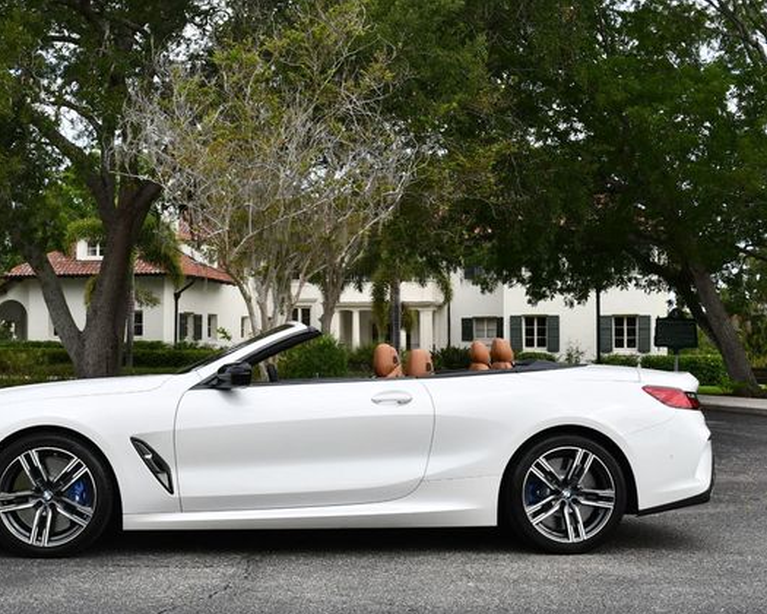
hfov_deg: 34.0
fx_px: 1249
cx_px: 301
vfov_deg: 27.6
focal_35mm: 55
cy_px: 311
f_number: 8
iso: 180
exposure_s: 1/250
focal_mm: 24
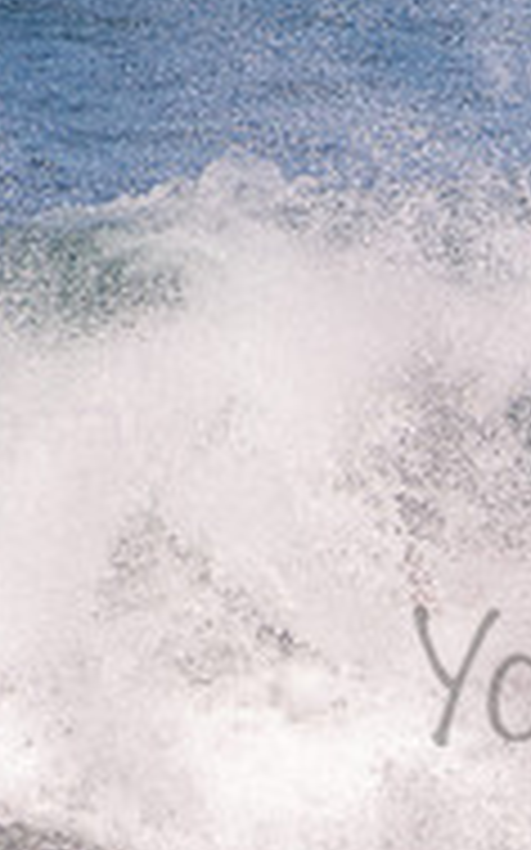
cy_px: 636
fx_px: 43517
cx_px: 878
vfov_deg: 1.1
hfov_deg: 0.7
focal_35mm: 1878
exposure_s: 1/1250
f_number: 5.6
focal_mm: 400
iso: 200
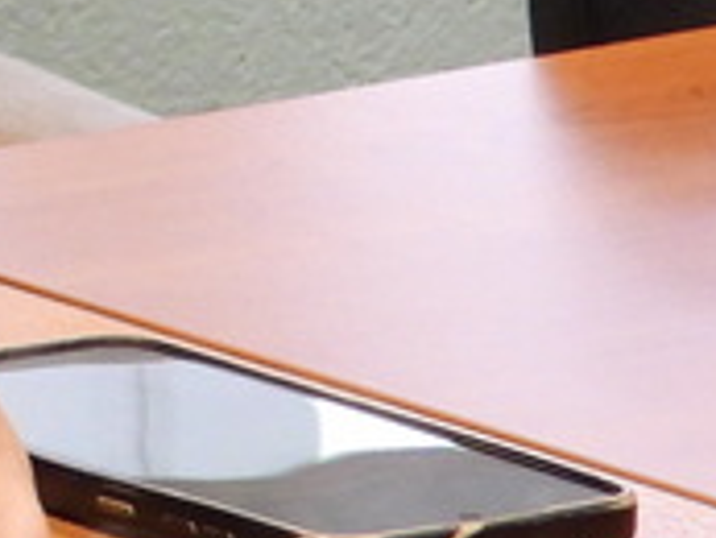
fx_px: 13909
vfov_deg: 2.2
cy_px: -1084
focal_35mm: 672
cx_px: -1614
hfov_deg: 2.9
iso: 400
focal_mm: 17.5
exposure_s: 1/20
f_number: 3.5
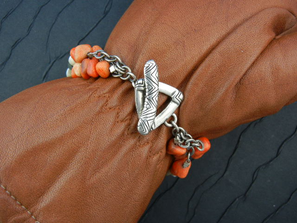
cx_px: 148
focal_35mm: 45
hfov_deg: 42.1
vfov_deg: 32.2
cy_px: 112
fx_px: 386
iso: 200
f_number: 3.8
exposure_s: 1/5.8
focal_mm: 8.1
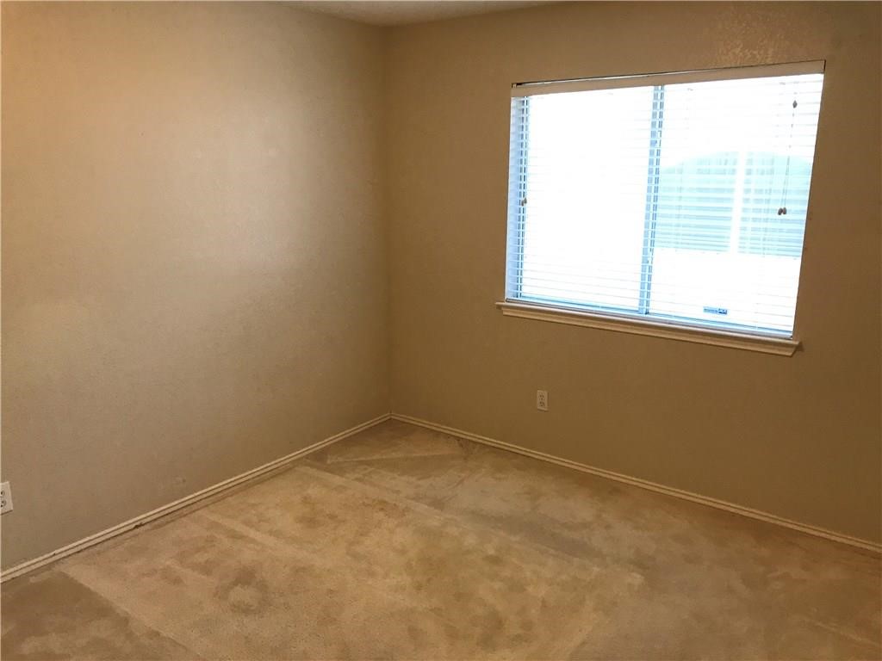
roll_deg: +0.0
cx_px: 441
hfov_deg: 63.4
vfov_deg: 49.7
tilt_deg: -12.4
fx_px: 713
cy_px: 330
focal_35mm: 28
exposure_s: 1/20
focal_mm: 3.99
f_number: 1.8
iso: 40
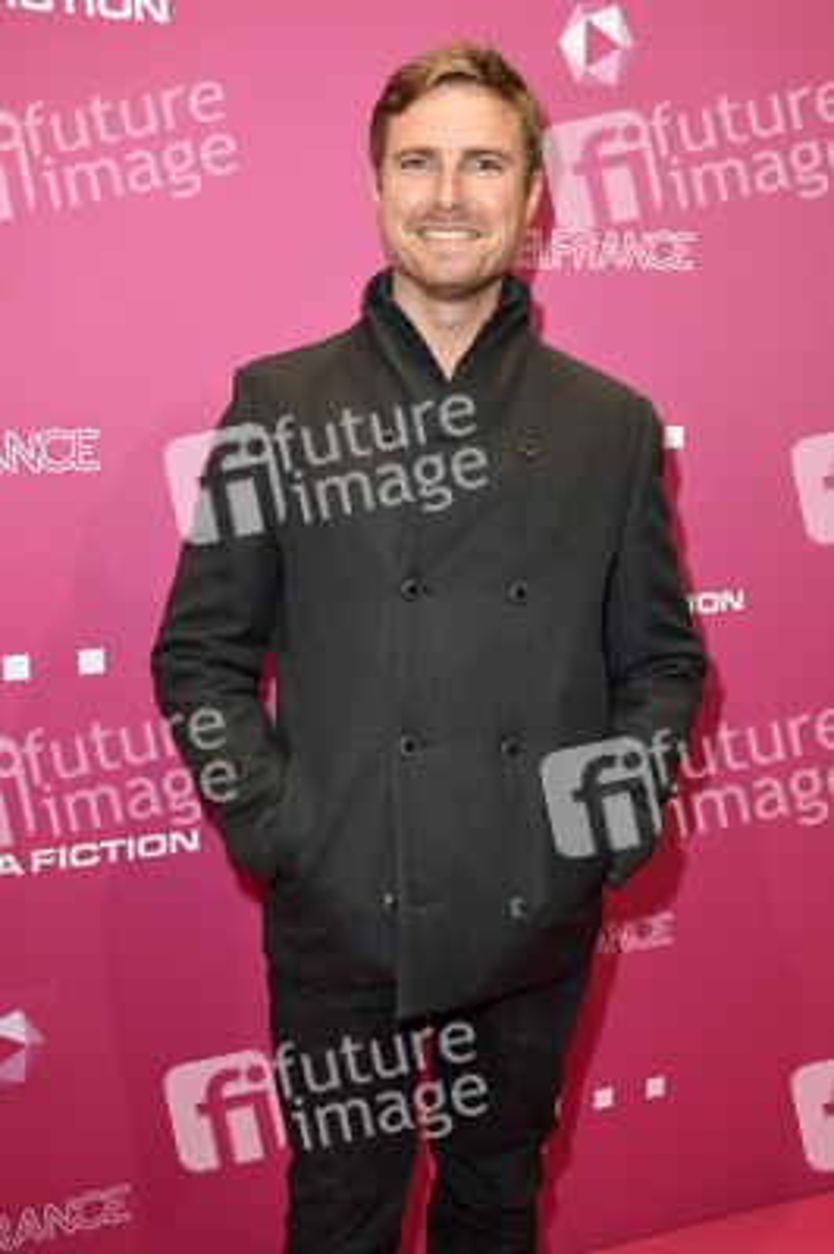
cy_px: 627
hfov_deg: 33.0
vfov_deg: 48.0
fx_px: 1410
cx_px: 417
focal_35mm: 40
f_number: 6.3
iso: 500
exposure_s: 1/160
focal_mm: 27
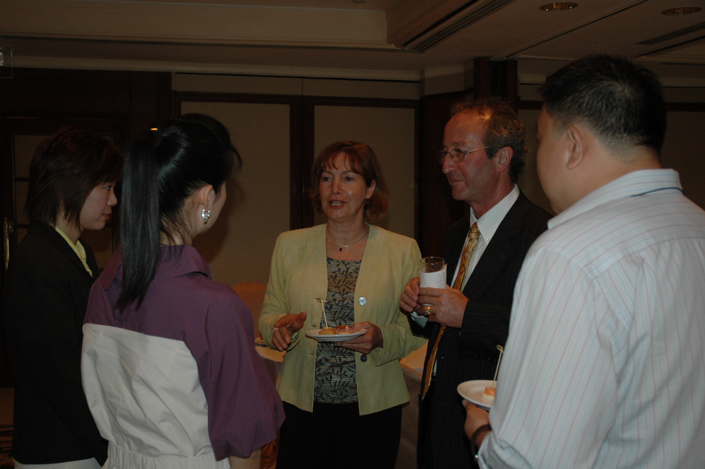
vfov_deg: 33.0
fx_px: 792
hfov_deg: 48.0
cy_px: 234
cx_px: 352
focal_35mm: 40
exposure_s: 1/60
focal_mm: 27
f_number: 3.8
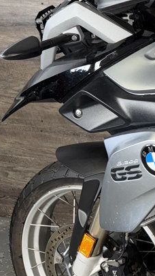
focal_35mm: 66
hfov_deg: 14.9
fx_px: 483
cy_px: 54
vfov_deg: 31.1
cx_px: 311
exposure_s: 1/27
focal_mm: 6.76
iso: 64
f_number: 1.78
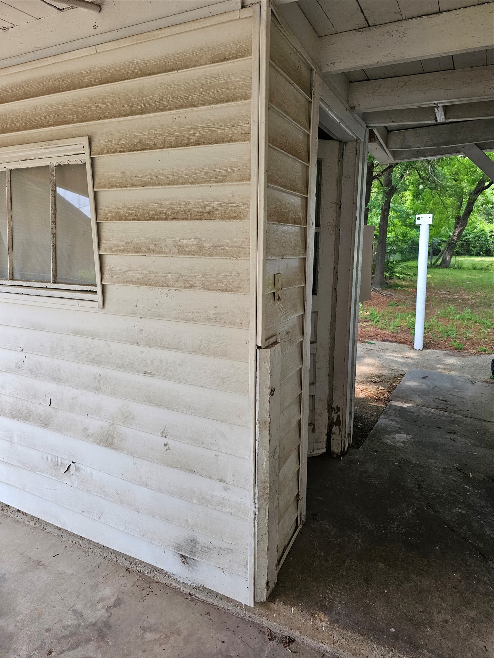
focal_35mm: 23
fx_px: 438
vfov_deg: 73.9
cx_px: 247
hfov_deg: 58.9
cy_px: 329
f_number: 1.7
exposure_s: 1/207
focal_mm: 6.3
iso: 32
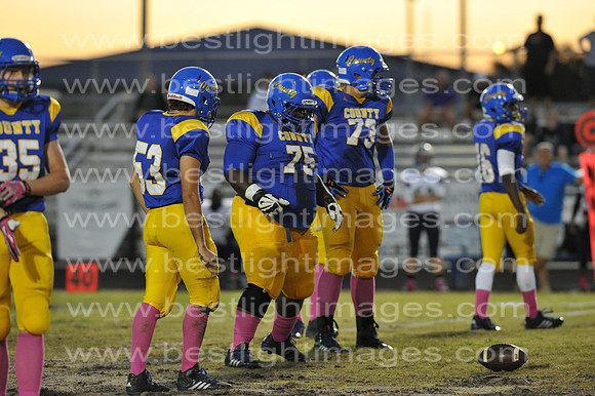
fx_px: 4955
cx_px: 298
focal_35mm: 300
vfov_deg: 4.6
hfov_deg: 6.9
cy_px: 198
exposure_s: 1/500
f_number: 4.5
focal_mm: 300
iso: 5000
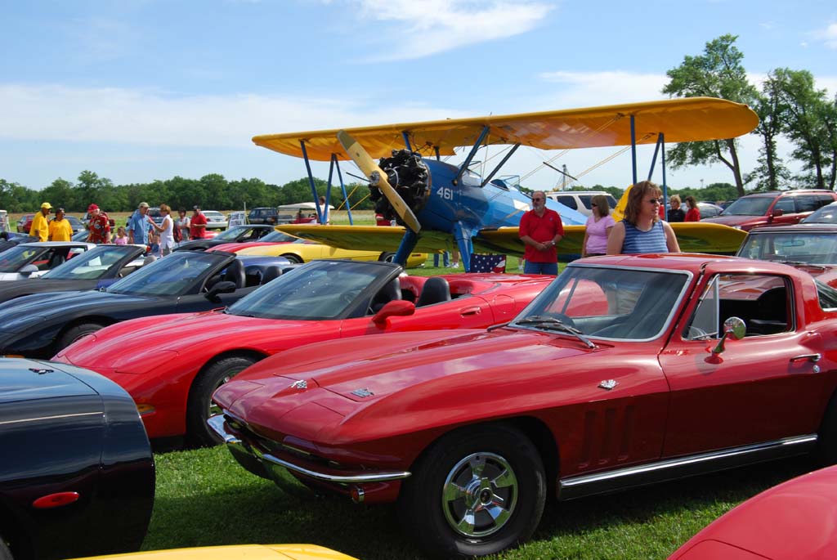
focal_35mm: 48
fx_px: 1117
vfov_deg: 28.1
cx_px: 418
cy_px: 280
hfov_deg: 41.1
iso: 100
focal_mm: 32
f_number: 7.1
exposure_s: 1/200
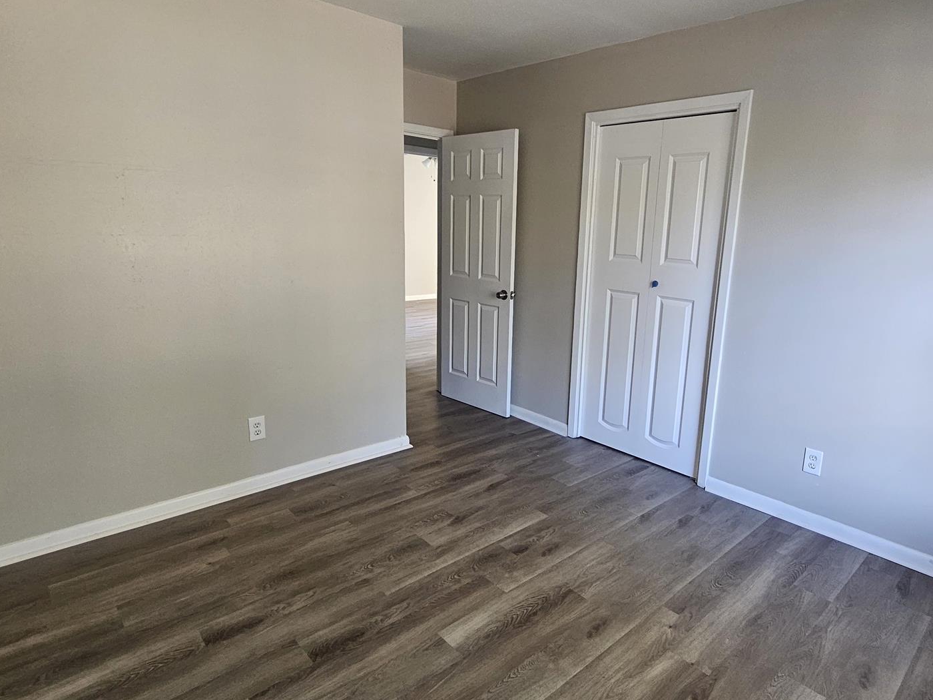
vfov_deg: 68.7
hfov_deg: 84.2
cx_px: 528
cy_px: 350
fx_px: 512
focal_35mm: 19
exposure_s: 1/59
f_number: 2.2
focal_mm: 2.2
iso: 250
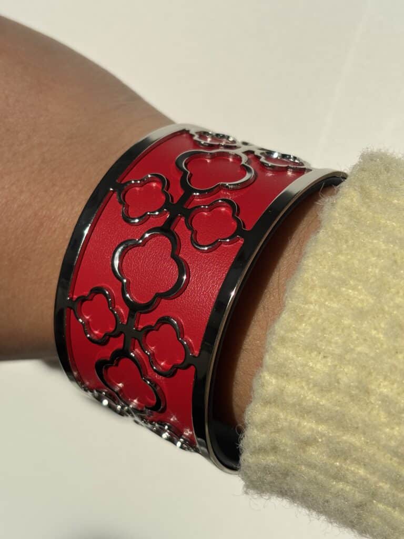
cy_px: 270
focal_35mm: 52
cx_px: 202
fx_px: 809
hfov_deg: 28.0
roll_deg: -2.5
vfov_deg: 36.8
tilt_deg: -8.8
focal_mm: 5.96
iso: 32
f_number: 1.6
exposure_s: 1/943
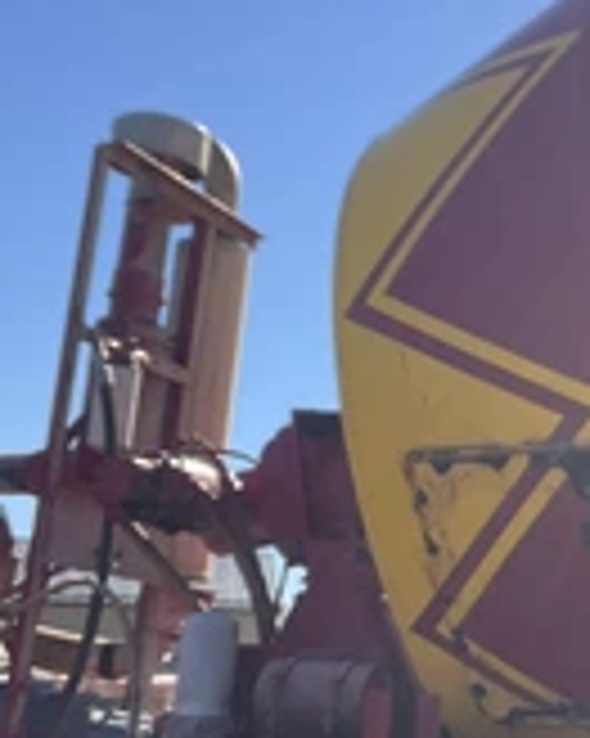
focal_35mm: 69
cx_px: 500
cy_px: 387
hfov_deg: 21.8
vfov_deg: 27.5
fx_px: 1507
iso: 25
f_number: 1.8
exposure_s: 1/1490
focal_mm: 3
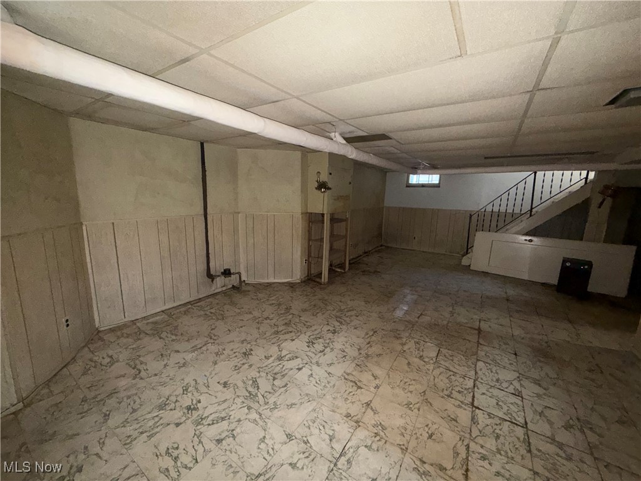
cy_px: 240
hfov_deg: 102.1
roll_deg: -2.3
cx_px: 320
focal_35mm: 14
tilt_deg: -10.5
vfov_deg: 85.7
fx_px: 259
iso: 500
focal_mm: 2.22
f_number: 2.2
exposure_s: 1/16
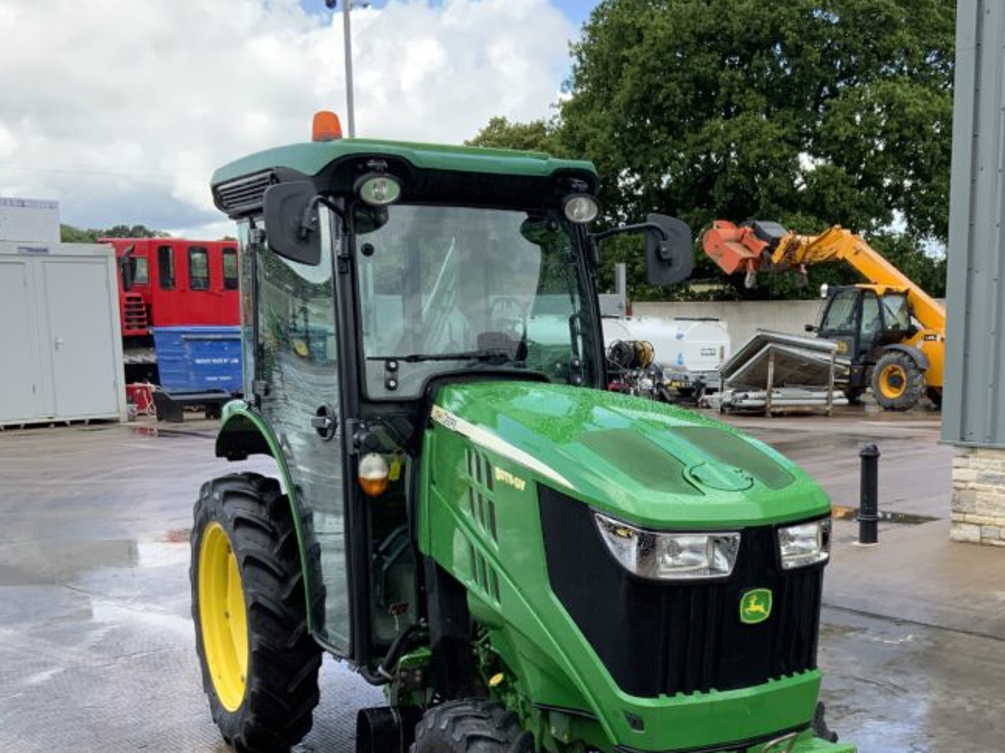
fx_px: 1335
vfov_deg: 31.1
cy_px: 540
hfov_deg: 40.8
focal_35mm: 46
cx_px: 663
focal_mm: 3
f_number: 1.8
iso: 16
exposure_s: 1/504
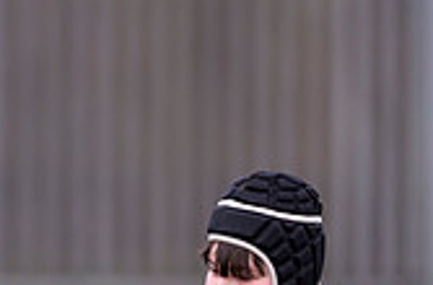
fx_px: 20694
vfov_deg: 0.8
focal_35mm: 1727
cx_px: -132
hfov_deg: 1.2
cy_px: 535
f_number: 3.2
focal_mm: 400
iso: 500
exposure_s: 1/1600
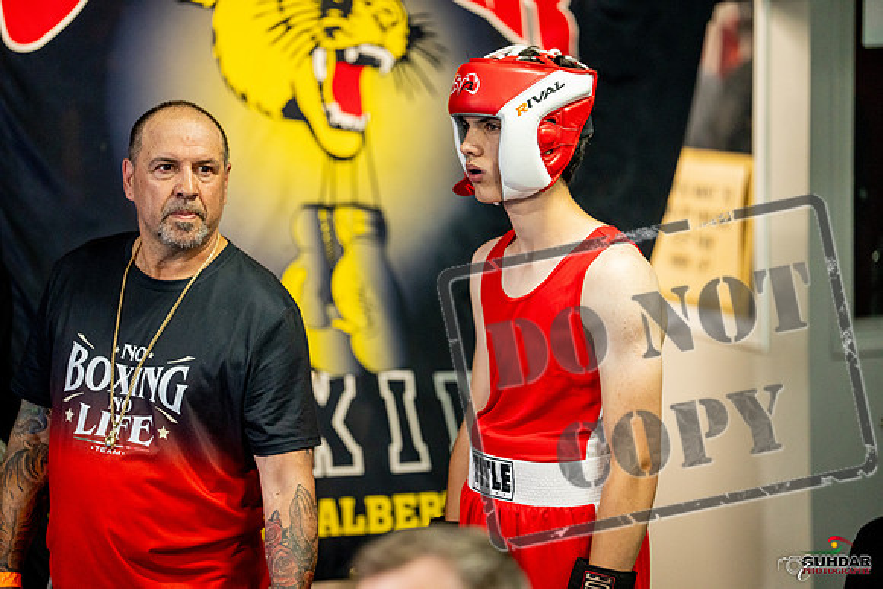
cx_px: 442
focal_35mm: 117
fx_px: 2870
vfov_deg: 11.7
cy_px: 294
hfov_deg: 17.5
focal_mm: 117
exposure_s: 1/640
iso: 4000
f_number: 2
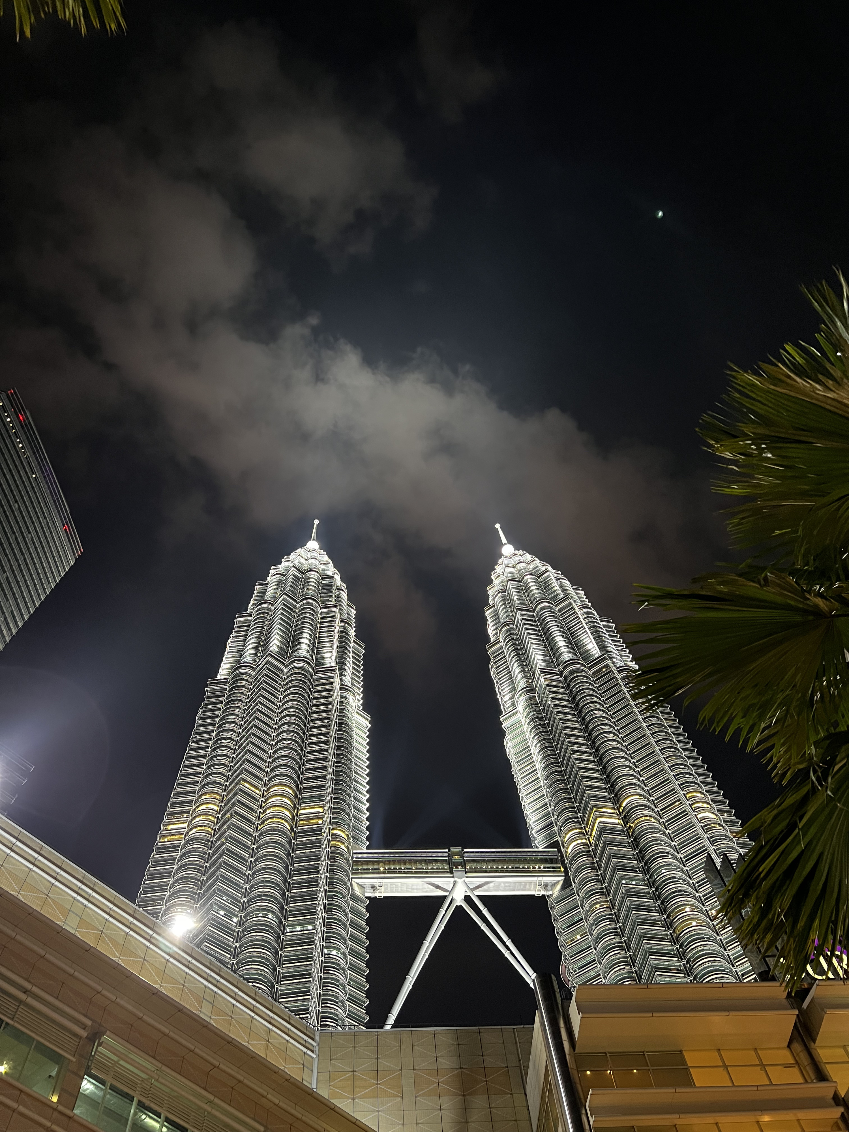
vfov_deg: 67.3
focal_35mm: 26
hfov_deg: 53.1
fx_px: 850
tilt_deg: +67.2
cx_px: 424
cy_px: 566
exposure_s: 1/50
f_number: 1.5
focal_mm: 5.7
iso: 500
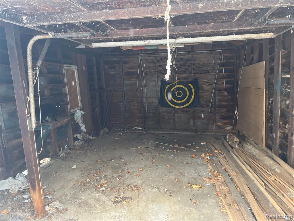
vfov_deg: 53.1
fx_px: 221
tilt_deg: -5.5
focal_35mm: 26
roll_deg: +0.7
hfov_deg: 67.3
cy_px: 110
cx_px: 147
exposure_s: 1/110
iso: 125
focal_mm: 5.1
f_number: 1.6
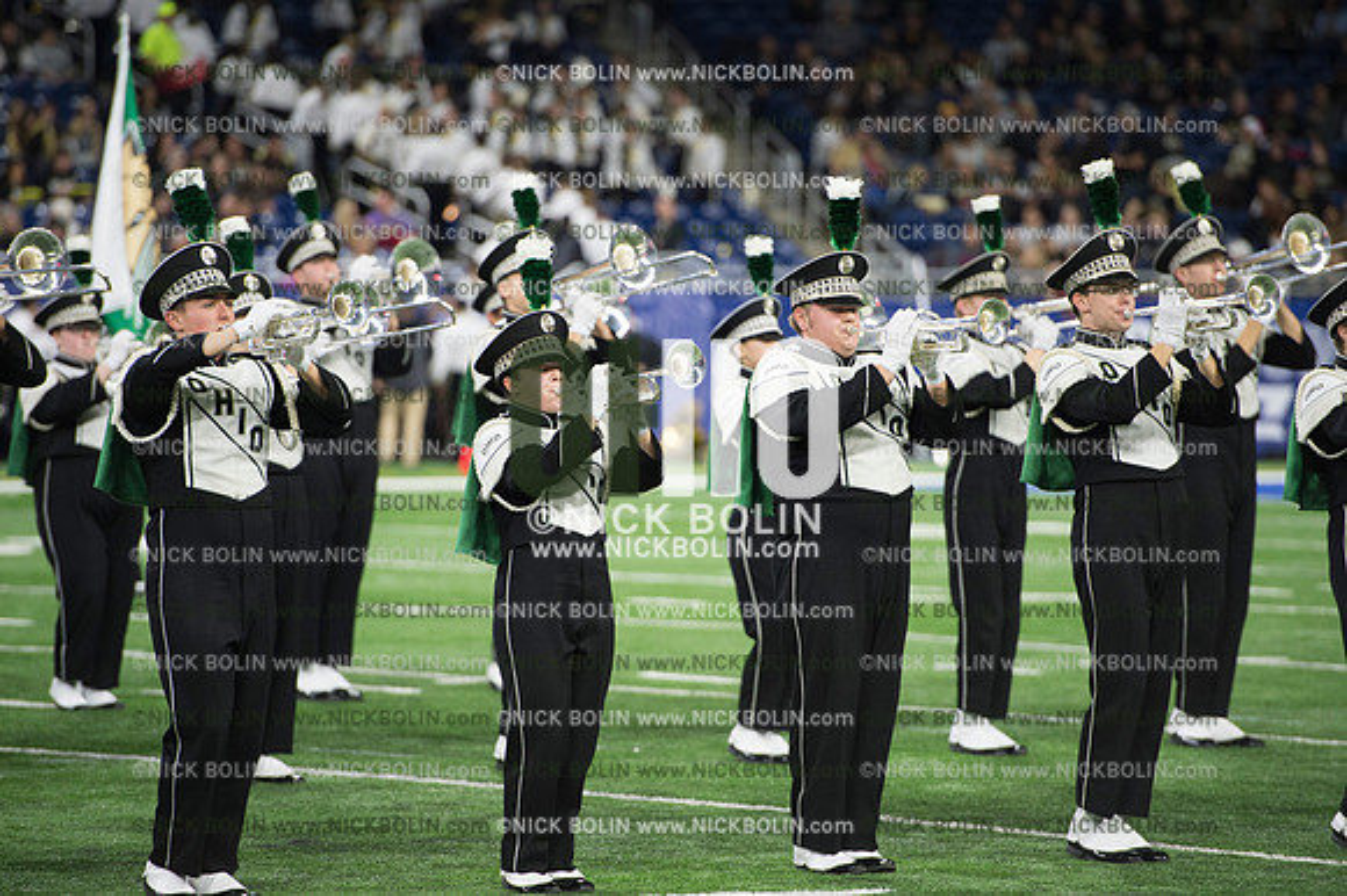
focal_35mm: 200
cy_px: 448
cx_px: 674
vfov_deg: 6.9
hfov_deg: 10.3
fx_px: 7479
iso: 2500
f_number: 3.5
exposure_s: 1/1000
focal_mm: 200
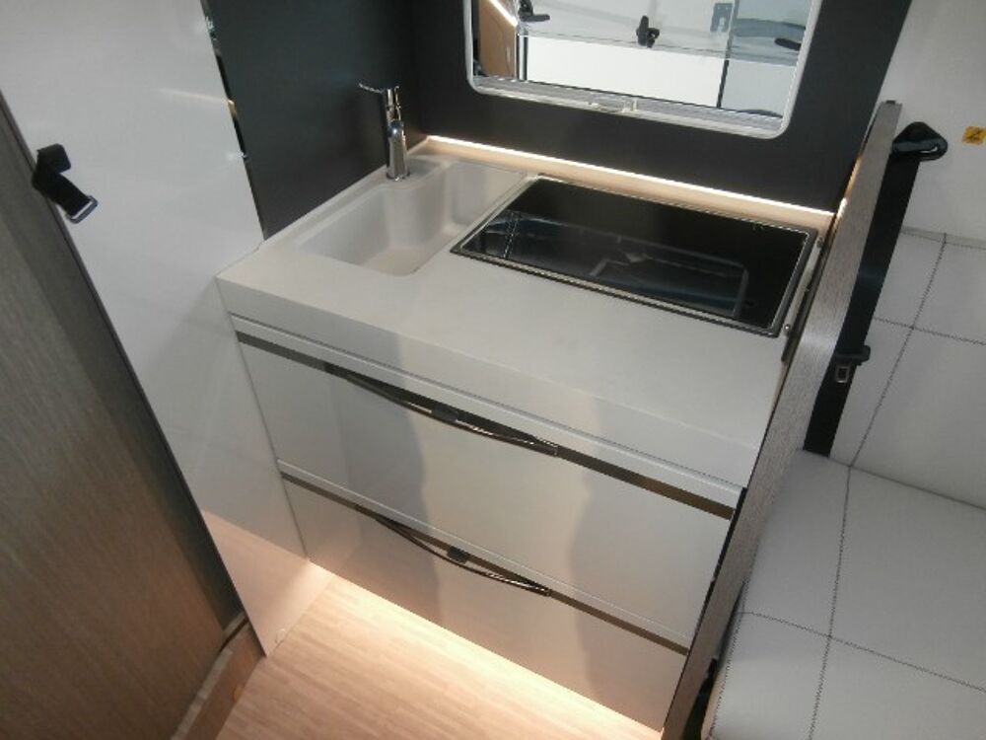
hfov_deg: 71.6
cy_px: 370
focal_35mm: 24
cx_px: 493
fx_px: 684
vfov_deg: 56.8
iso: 200
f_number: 3
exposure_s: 1/30
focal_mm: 4.2
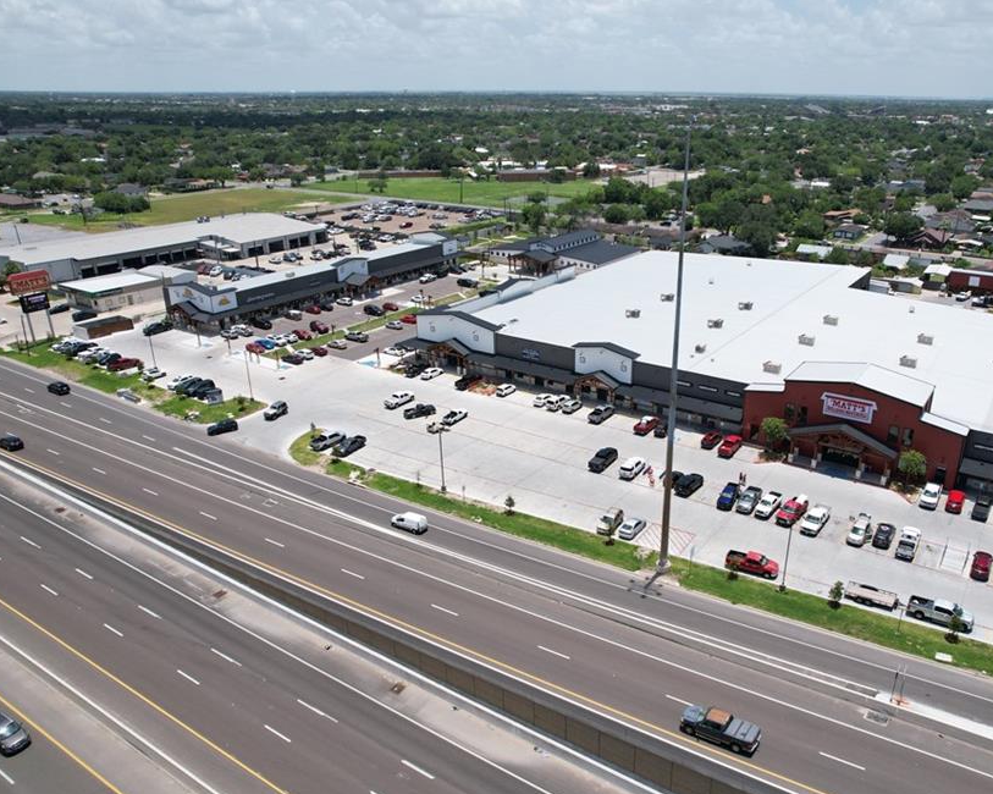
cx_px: 574
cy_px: 395
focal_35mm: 26
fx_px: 764
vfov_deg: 54.9
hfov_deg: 65.7
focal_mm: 8.38
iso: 140
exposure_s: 1/3000
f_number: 2.8
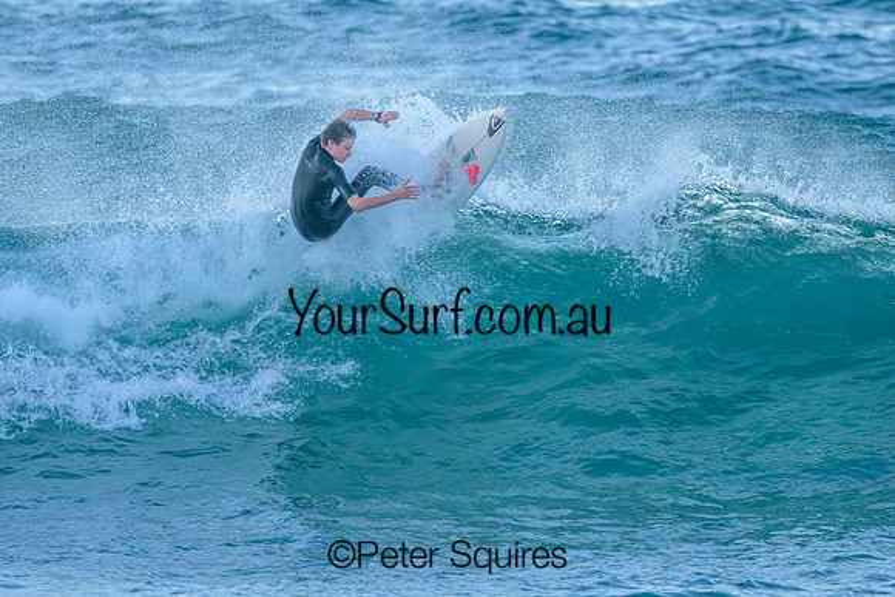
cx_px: 397
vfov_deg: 1.4
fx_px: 23689
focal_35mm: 953
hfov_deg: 2.2
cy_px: 282
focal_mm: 800
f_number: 6.3
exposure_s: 1/1600
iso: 2500
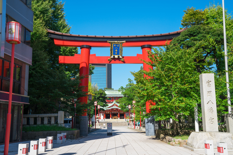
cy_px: 78
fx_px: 272
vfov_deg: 31.9
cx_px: 116
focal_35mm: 42
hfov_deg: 46.4
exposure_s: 1/100
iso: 100
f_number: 11
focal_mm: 42
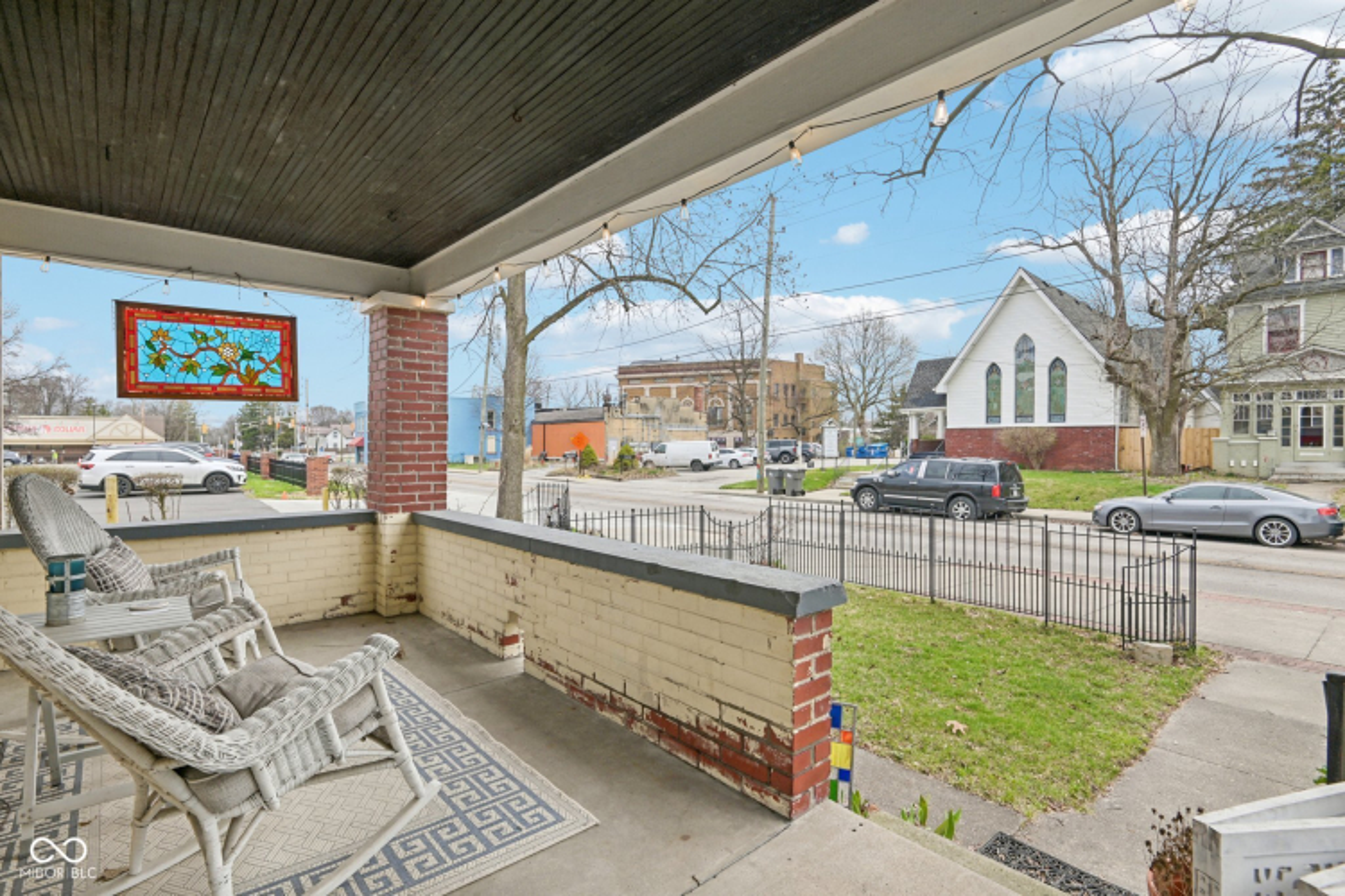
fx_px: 598
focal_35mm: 16
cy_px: 448
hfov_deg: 96.7
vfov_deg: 73.7
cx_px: 672
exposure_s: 1/80
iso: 100
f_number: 8
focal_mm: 16
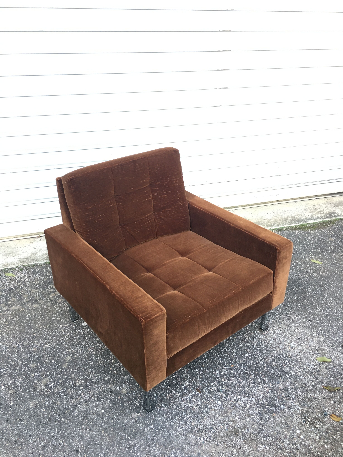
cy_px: 228
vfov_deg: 61.7
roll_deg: -0.5
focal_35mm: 29
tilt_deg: -26.6
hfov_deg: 48.2
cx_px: 172
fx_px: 383
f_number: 2.2
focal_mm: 4.15
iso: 50
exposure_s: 1/33
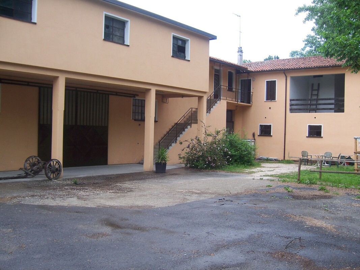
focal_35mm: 36
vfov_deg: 39.6
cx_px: 180
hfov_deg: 51.4
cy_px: 135
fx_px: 374
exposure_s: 1/250
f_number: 2.8
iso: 80
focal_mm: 6.2
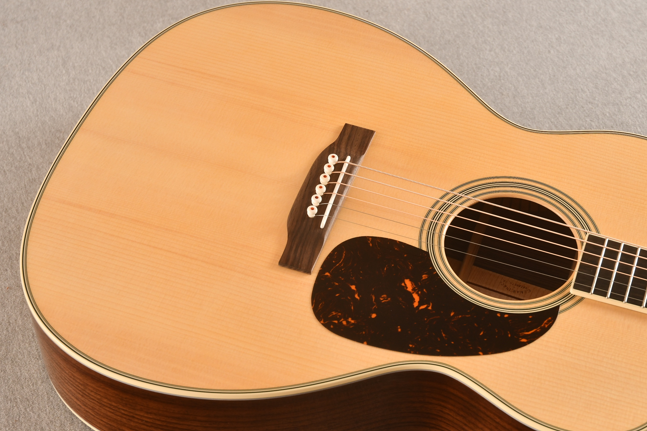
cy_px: 245
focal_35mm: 76
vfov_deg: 17.9
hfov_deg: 26.6
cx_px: 401
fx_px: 1366
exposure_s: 1/15
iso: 200
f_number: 5
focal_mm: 40
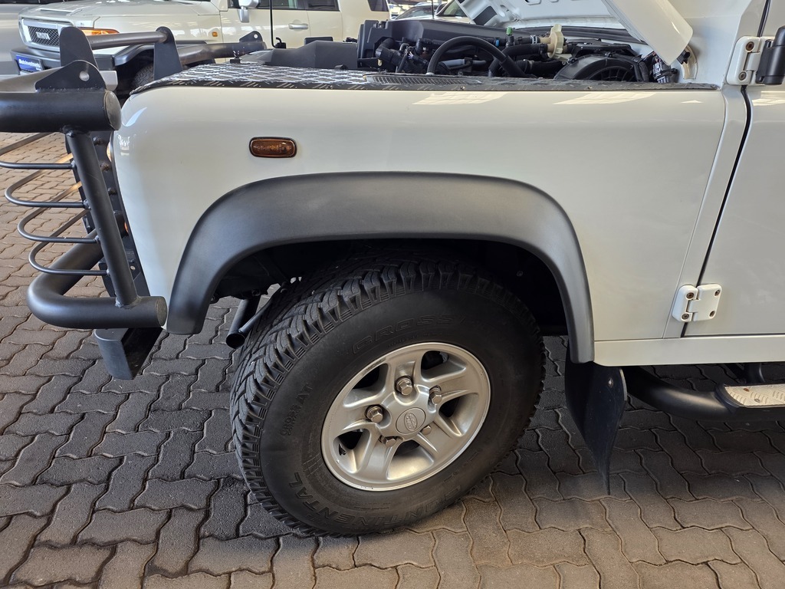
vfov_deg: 58.9
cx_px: 392
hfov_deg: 73.9
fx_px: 522
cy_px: 294
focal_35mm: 23
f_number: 1.7
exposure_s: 1/180
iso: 125
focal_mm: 6.25
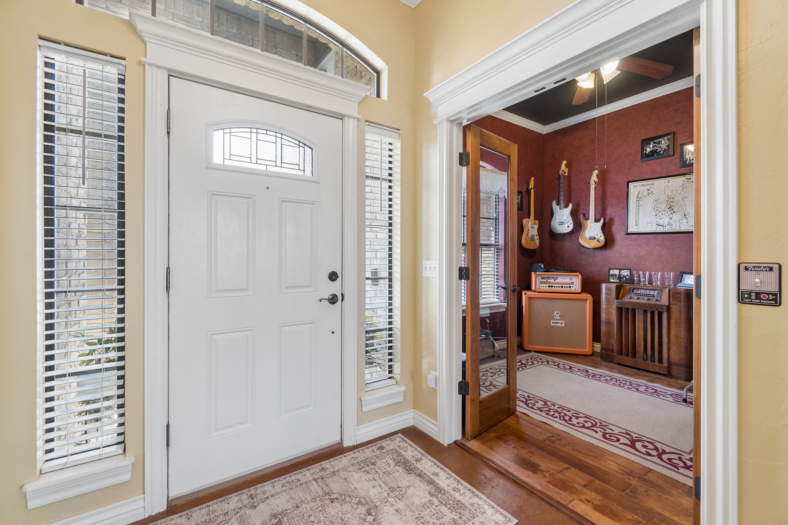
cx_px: 394
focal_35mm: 15
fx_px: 328
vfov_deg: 77.3
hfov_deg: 100.4
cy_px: 262
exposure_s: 1/80
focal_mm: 10
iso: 200
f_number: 6.3
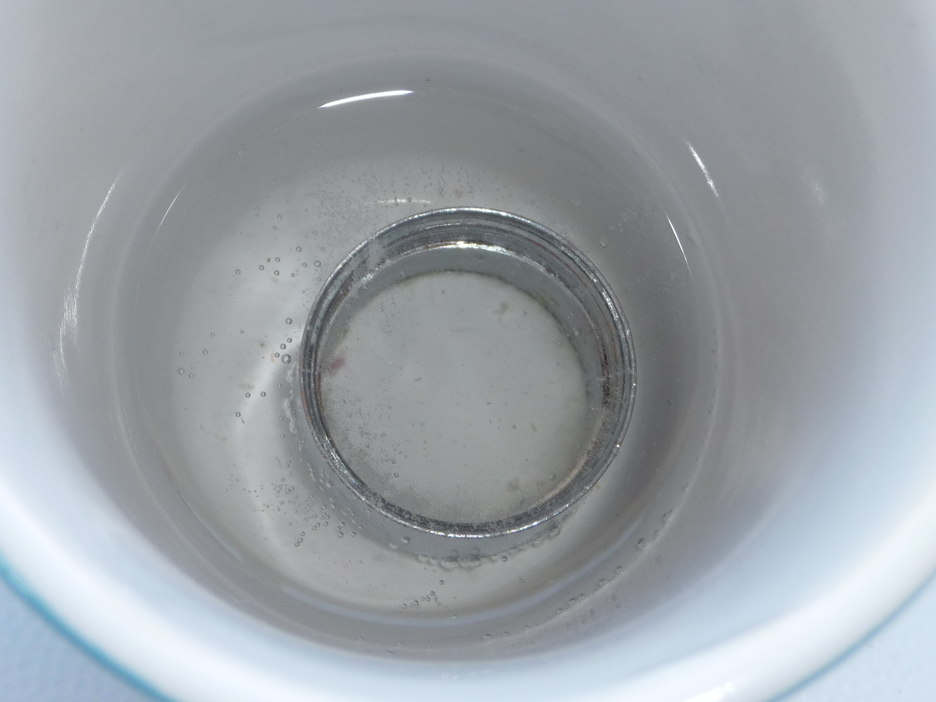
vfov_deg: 12.2
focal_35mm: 121
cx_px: 468
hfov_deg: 16.3
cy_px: 351
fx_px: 3272
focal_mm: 12.2
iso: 100
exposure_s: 1/40
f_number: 4.6
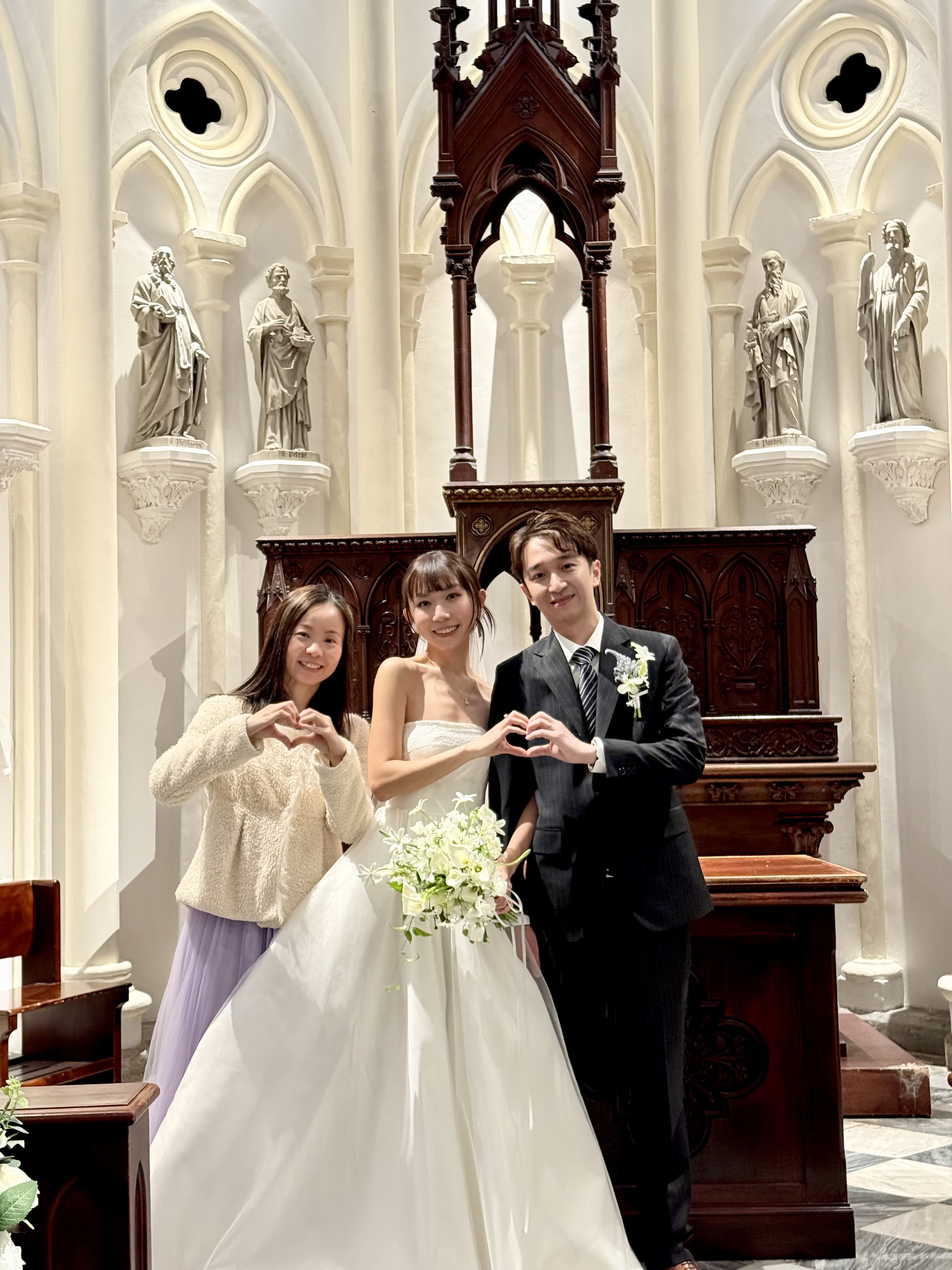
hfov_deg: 30.3
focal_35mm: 48
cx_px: 476
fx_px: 1760
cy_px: 635
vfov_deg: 39.7
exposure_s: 1/25
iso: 400
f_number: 1.78
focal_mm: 6.76
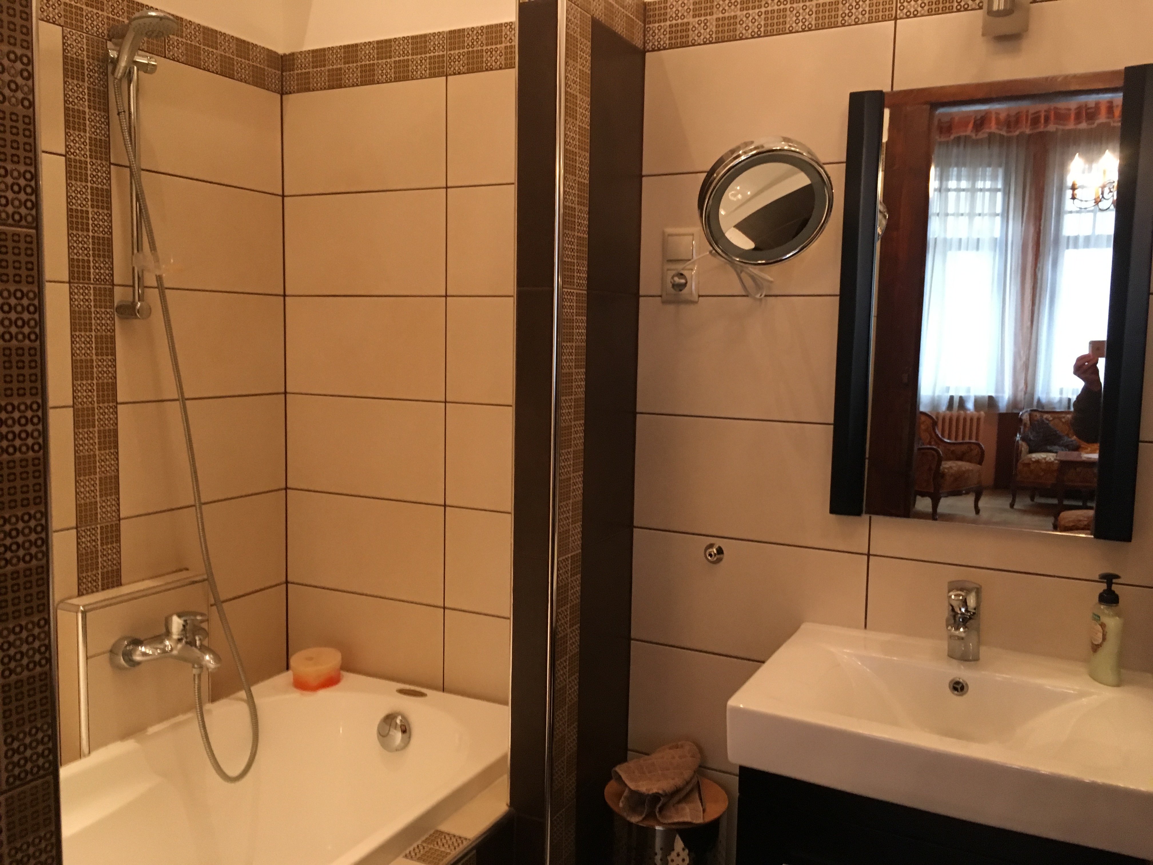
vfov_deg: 48.2
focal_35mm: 29
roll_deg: -1.3
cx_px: 576
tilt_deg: -4.6
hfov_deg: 61.7
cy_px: 432
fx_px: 966
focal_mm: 4.15
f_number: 2.2
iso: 200
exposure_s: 1/20
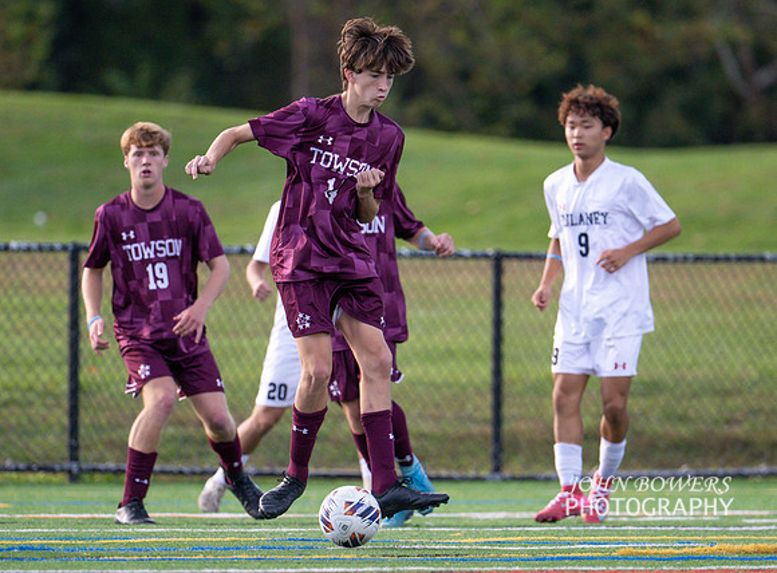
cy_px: 364
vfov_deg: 2.1
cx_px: 411
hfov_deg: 2.8
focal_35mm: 701
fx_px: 15645
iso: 2000
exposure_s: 1/2500
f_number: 4.5
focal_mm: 400
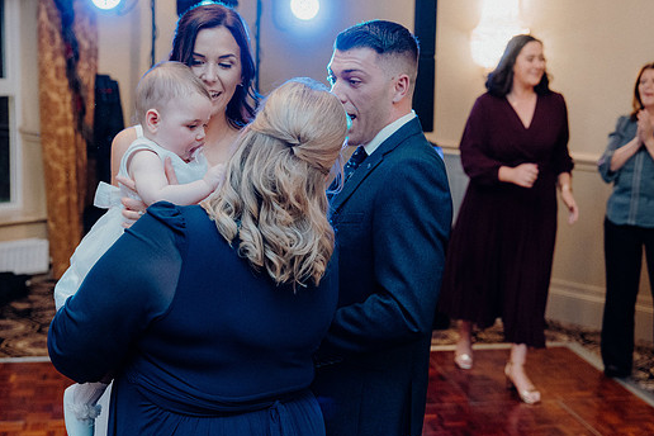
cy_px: 212
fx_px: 981
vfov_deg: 25.1
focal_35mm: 54
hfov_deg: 36.9
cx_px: 313
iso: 3200
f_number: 3.5
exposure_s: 1/160
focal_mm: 48
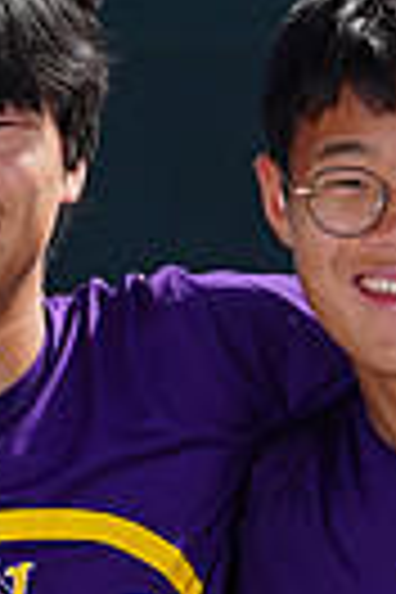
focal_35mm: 1061
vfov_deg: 1.9
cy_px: 788
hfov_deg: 1.3
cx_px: 259
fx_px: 17505
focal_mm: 241
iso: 100
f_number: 9
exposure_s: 1/250
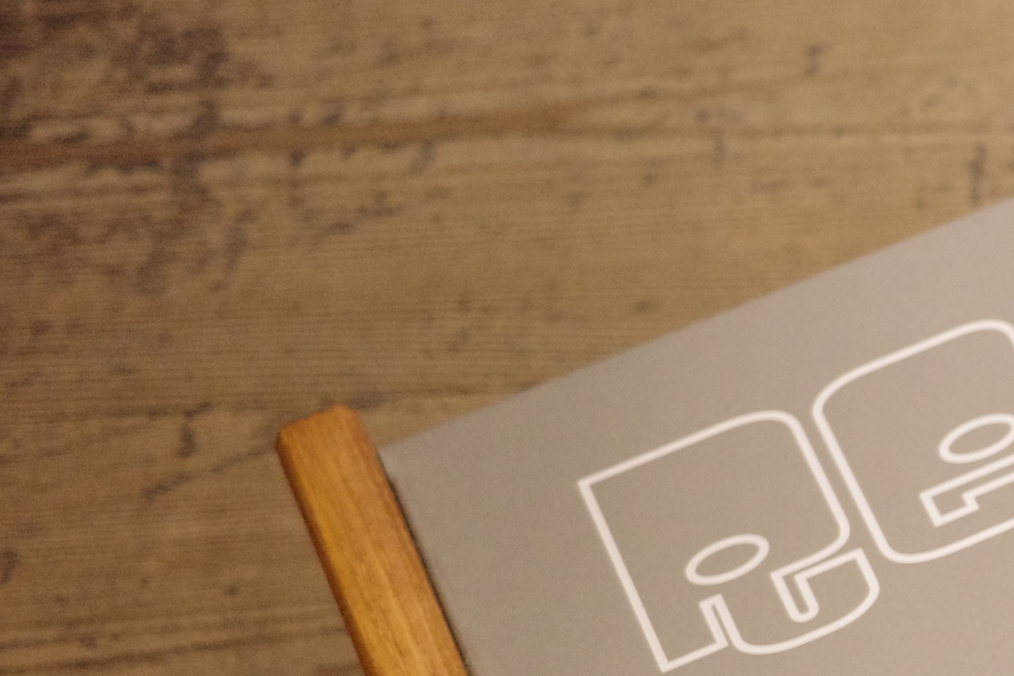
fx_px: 4253
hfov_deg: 12.3
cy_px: 561
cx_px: 1901
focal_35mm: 151
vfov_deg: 9.1
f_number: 2.8
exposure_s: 1/50
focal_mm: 26
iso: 1600
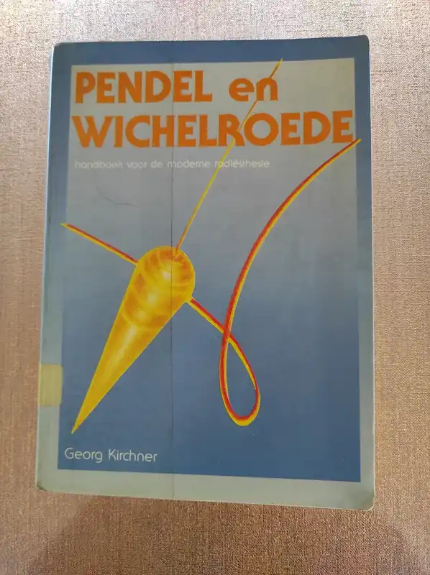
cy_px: 288
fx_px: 415
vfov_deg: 69.5
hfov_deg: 54.8
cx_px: 215
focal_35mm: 25
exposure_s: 1/33
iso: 285
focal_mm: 5.43
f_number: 1.89
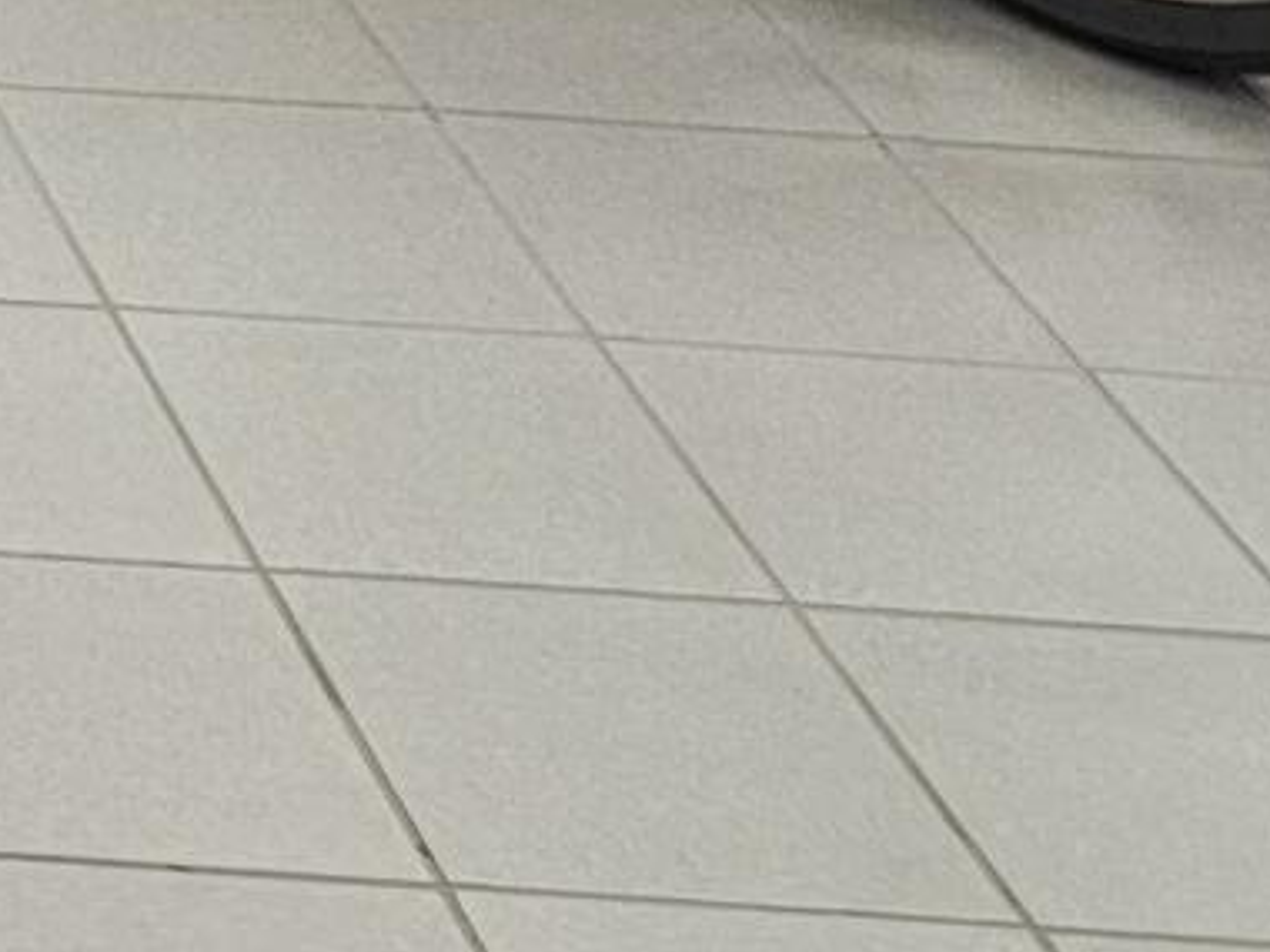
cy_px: 441
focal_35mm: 121
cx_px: -1865
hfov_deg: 12.4
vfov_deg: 12.2
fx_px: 4439
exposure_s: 1/120
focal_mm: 6.3
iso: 320
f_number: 1.7
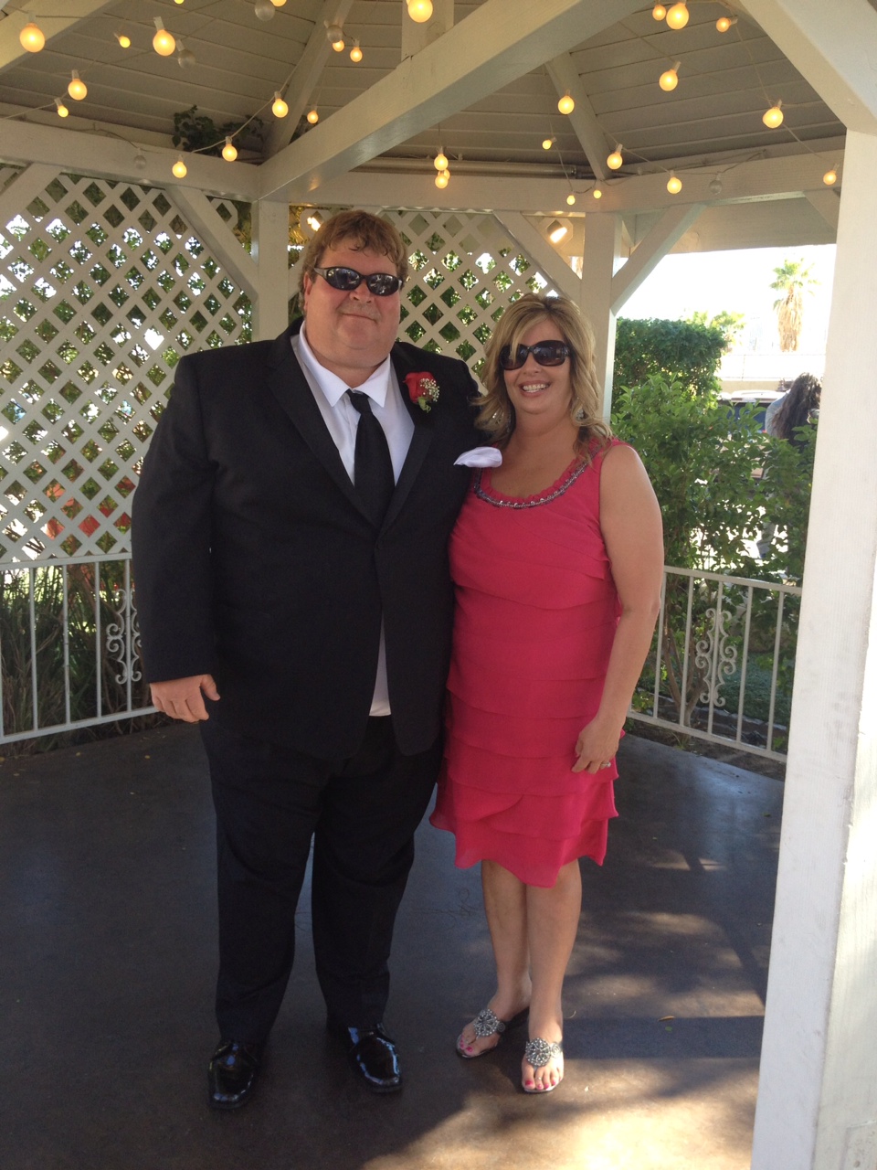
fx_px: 1182
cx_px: 438
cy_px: 585
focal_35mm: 35
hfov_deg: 40.7
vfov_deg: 52.6
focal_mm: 4.28
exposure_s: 1/120
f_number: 2.4
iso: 80
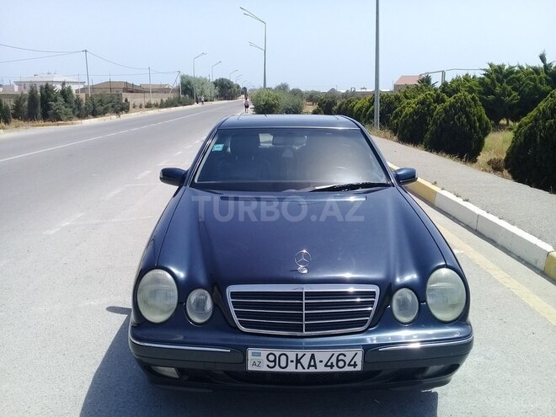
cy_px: 208
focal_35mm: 31
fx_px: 498
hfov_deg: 58.4
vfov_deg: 45.4
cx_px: 278
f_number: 2.2
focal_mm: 3.3
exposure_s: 1/1238
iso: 50
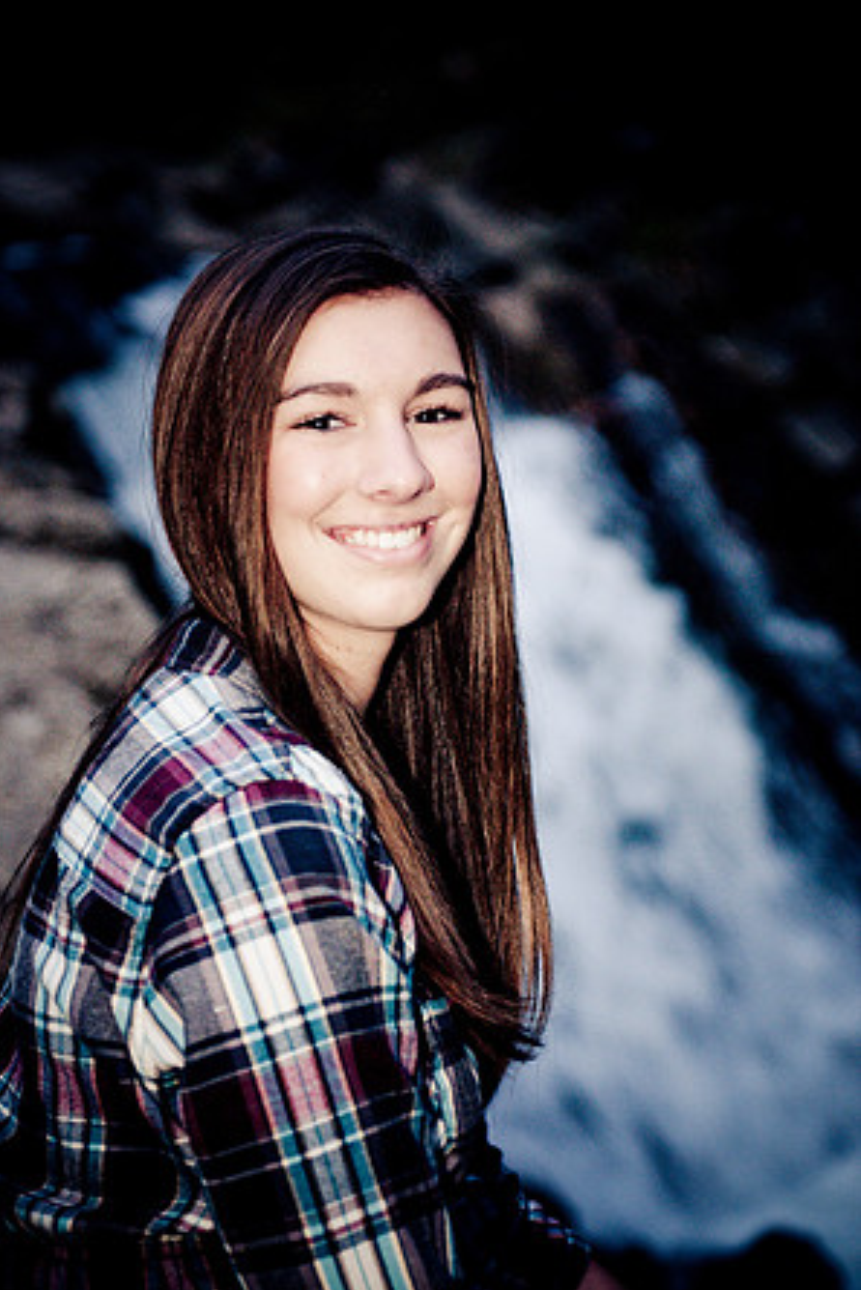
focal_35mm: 106
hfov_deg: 12.9
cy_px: 644
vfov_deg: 19.3
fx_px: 3799
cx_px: 430
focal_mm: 70
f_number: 2.8
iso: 400
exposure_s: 1/60
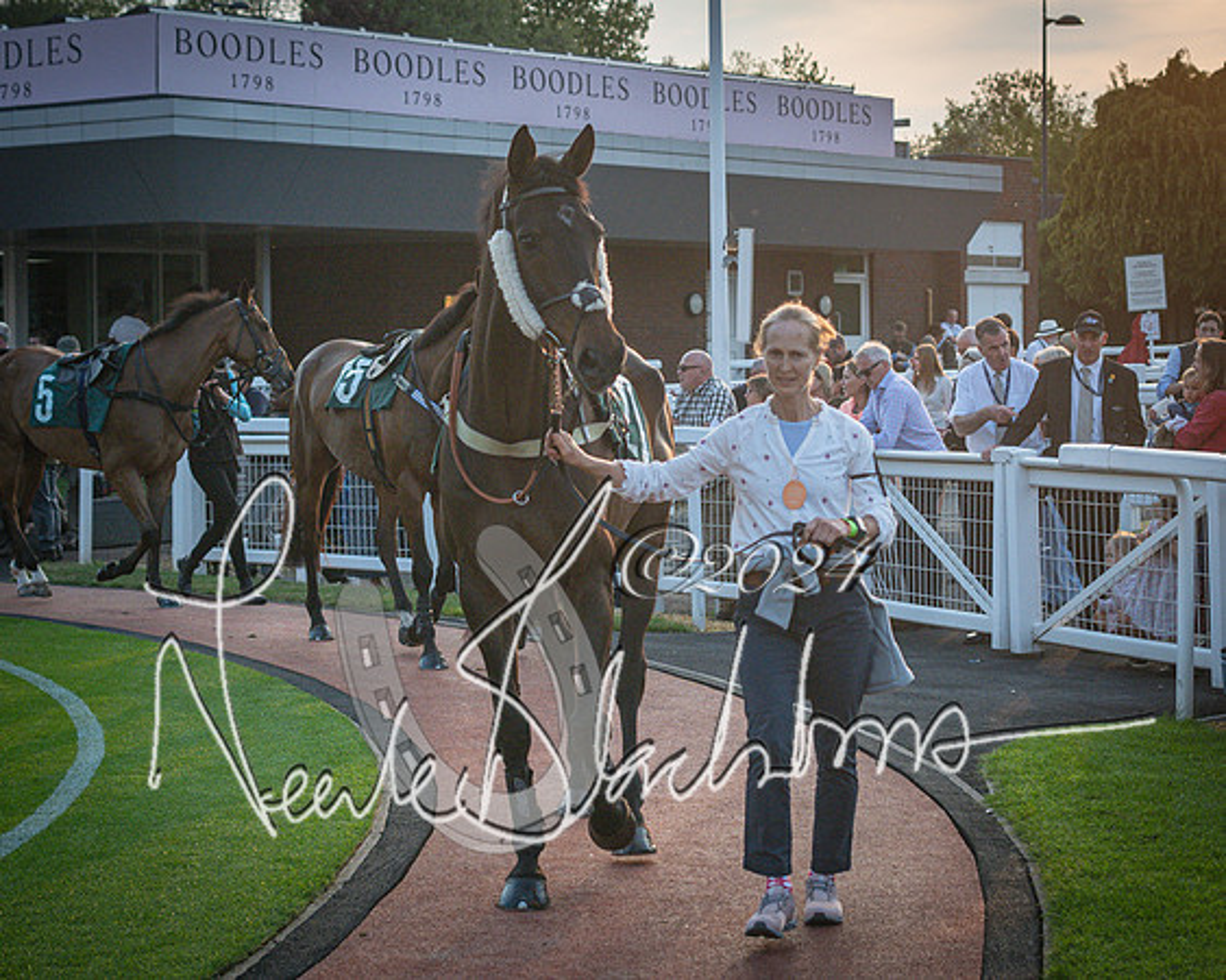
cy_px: 370
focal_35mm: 82
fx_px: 2959
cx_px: 764
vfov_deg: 18.8
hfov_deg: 23.4
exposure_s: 1/4000
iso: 640
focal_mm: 50
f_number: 3.5
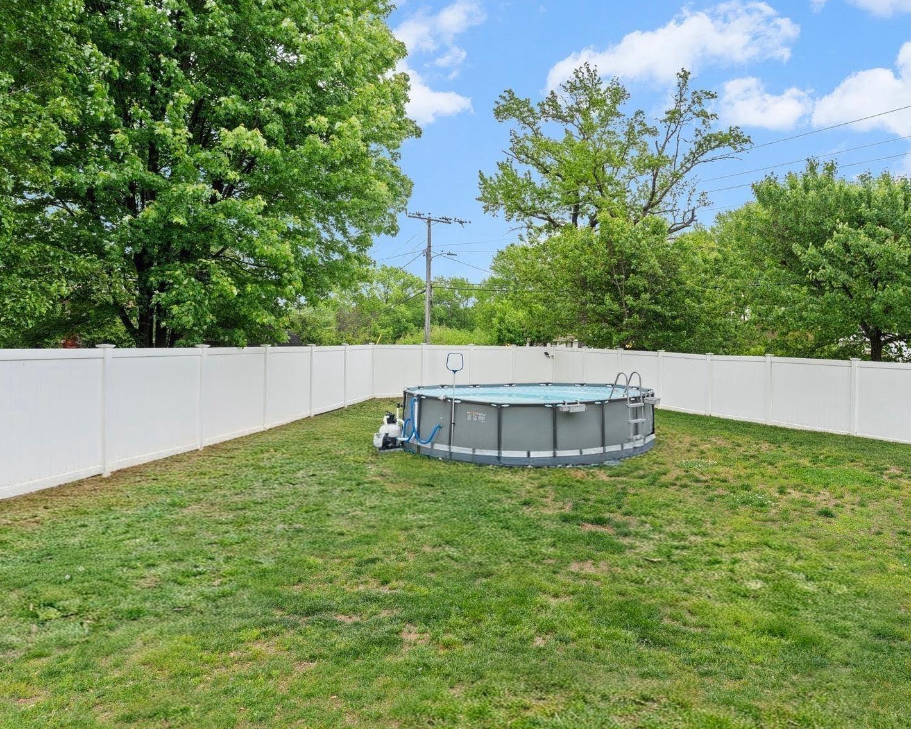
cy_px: 405
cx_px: 570
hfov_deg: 71.4
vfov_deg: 60.7
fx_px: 620
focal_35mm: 23
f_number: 9
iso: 125
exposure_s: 1/20
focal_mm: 17
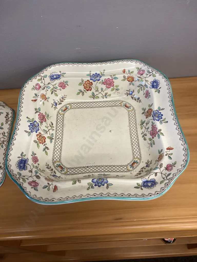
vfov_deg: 63.4
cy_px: 131
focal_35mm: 28
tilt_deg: -57.4
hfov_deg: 49.7
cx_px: 98
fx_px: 212
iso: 64
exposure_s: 1/50
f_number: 1.8
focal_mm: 3.99
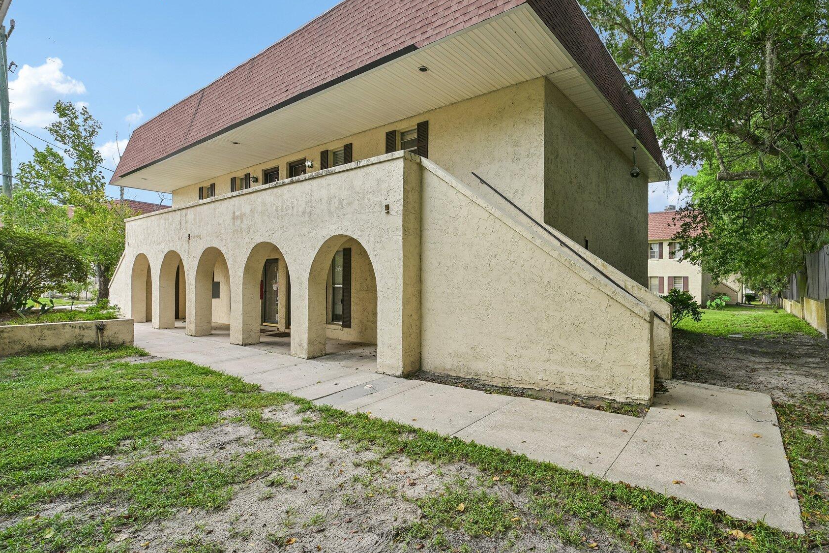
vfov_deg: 70.4
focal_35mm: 17
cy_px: 277
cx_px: 482
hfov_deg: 92.5
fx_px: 391
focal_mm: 14
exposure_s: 1/90
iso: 100
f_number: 8
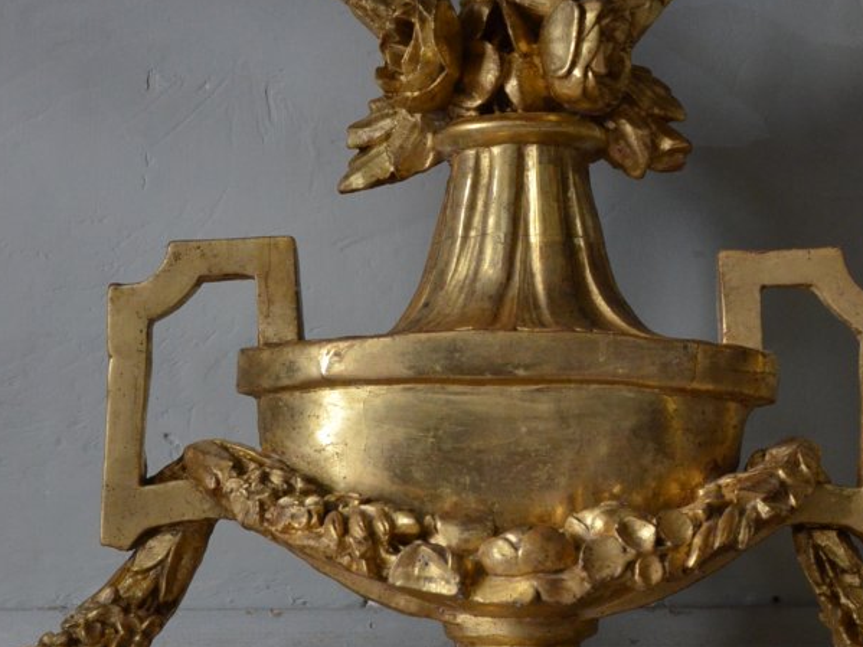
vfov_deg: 19.6
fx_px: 1869
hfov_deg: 25.9
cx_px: 558
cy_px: 363
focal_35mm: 75
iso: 2000
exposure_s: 1/30
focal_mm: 26
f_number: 4
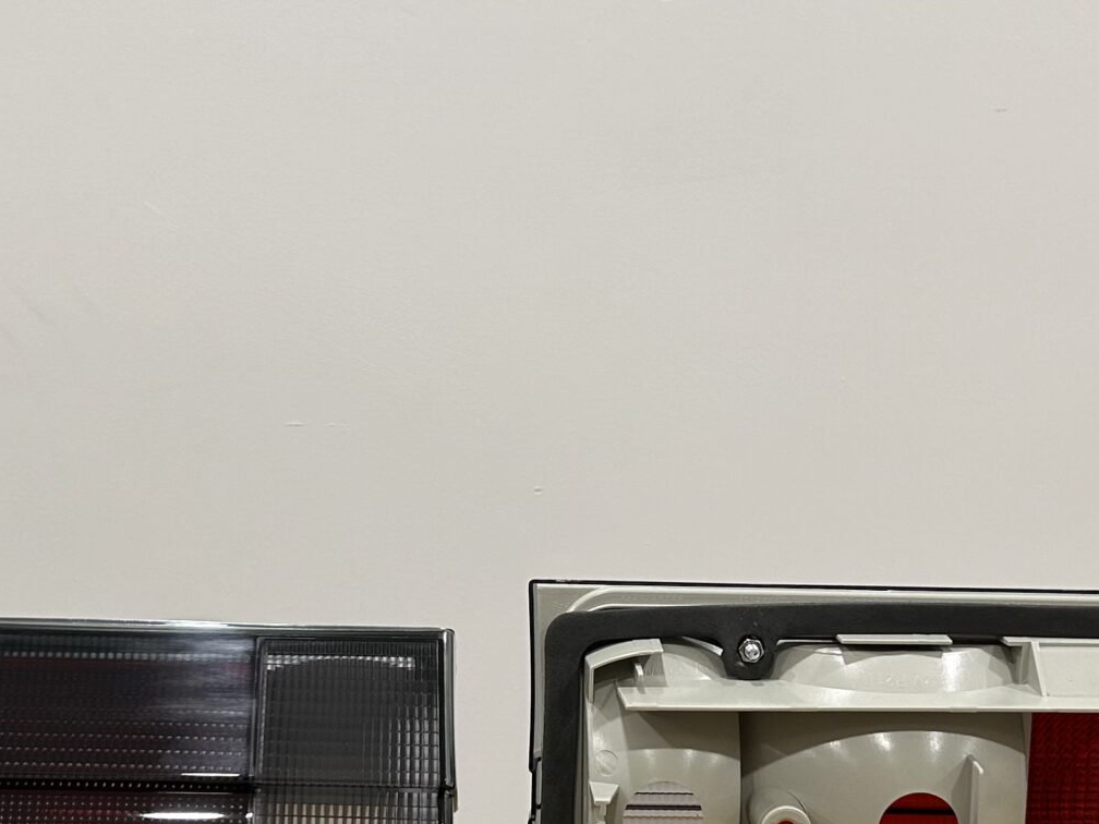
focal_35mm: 66
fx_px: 2095
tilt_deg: -10.6
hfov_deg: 29.4
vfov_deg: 22.1
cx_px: 543
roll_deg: -0.5
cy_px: 602
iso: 64
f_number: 1.5
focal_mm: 5.7
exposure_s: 1/60
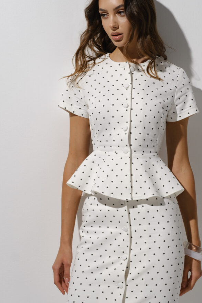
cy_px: 162
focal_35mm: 110
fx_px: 926
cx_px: 124
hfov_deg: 12.4
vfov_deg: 18.6
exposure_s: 1/160
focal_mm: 56
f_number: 5.6
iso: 200
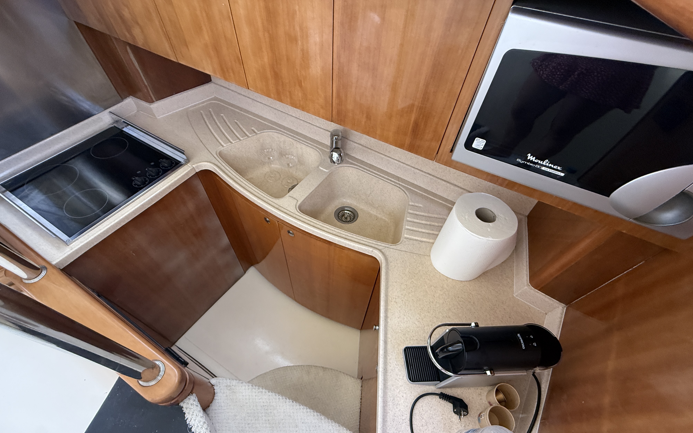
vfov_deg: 74.0
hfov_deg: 101.5
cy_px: 260
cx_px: 344
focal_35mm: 15
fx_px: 283
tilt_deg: -57.9
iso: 320
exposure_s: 1/99
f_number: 2.2
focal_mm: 2.22
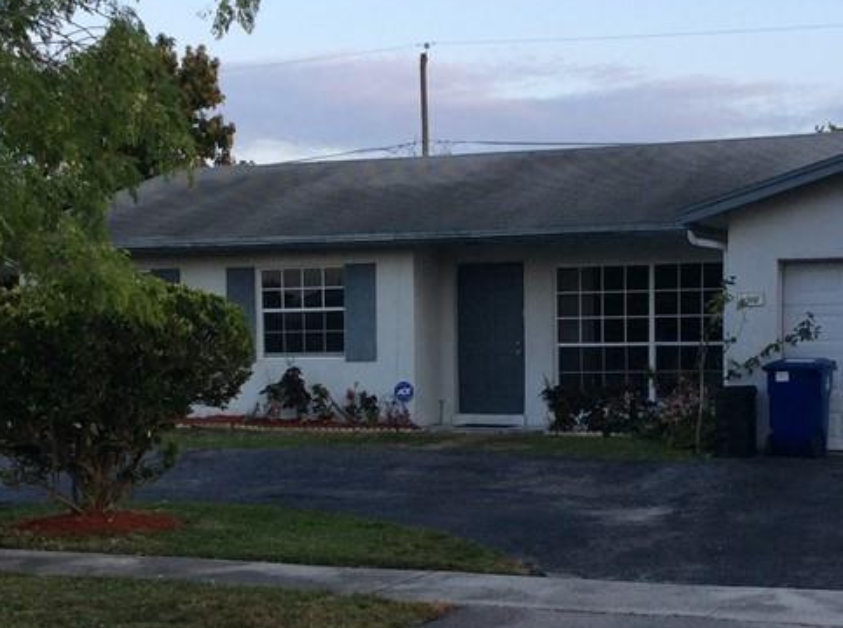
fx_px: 1652
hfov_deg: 28.6
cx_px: 440
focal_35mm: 68
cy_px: 452
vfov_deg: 21.4
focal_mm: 3.3
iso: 32
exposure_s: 1/156
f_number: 2.4
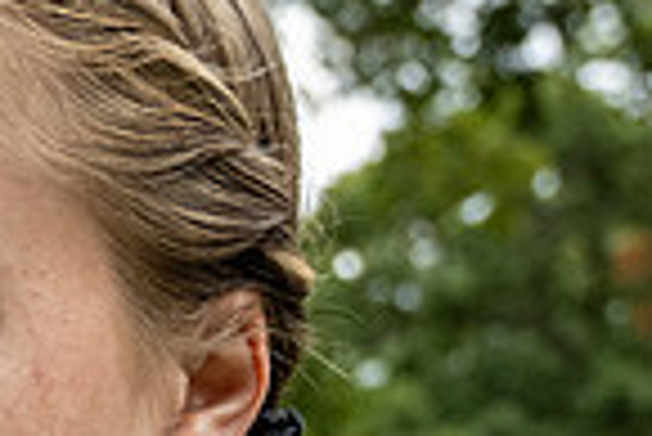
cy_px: 708
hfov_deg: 18.7
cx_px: -324
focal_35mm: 96
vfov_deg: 13.3
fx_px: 1740
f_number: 4
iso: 2500
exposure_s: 1/500
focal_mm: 24
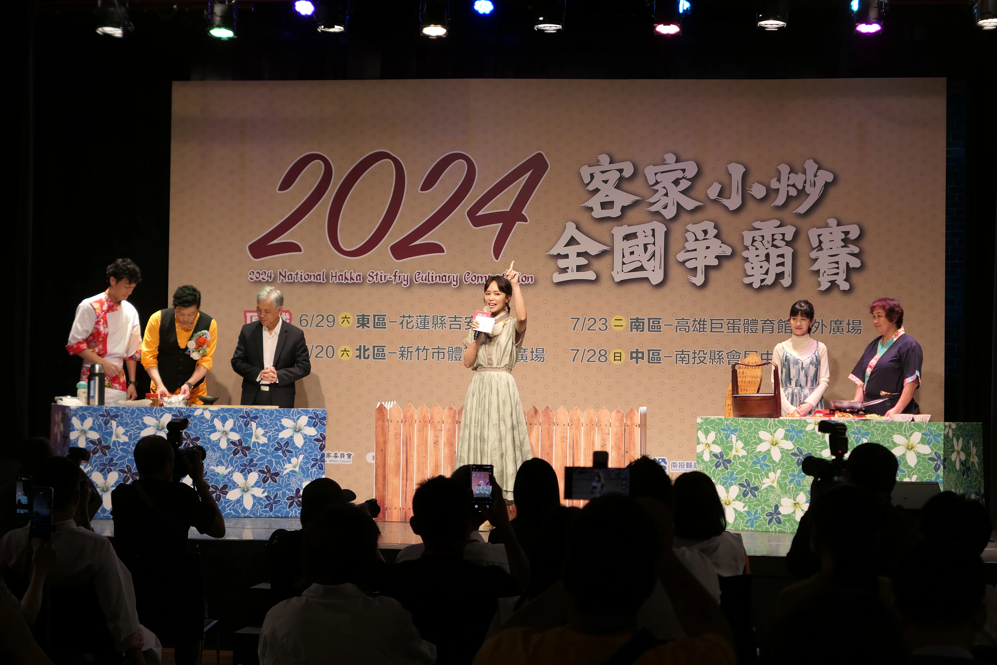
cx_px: 498
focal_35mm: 72
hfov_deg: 28.1
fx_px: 1994
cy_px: 332
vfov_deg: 18.9
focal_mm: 26.4
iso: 320
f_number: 2.8
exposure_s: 1/125
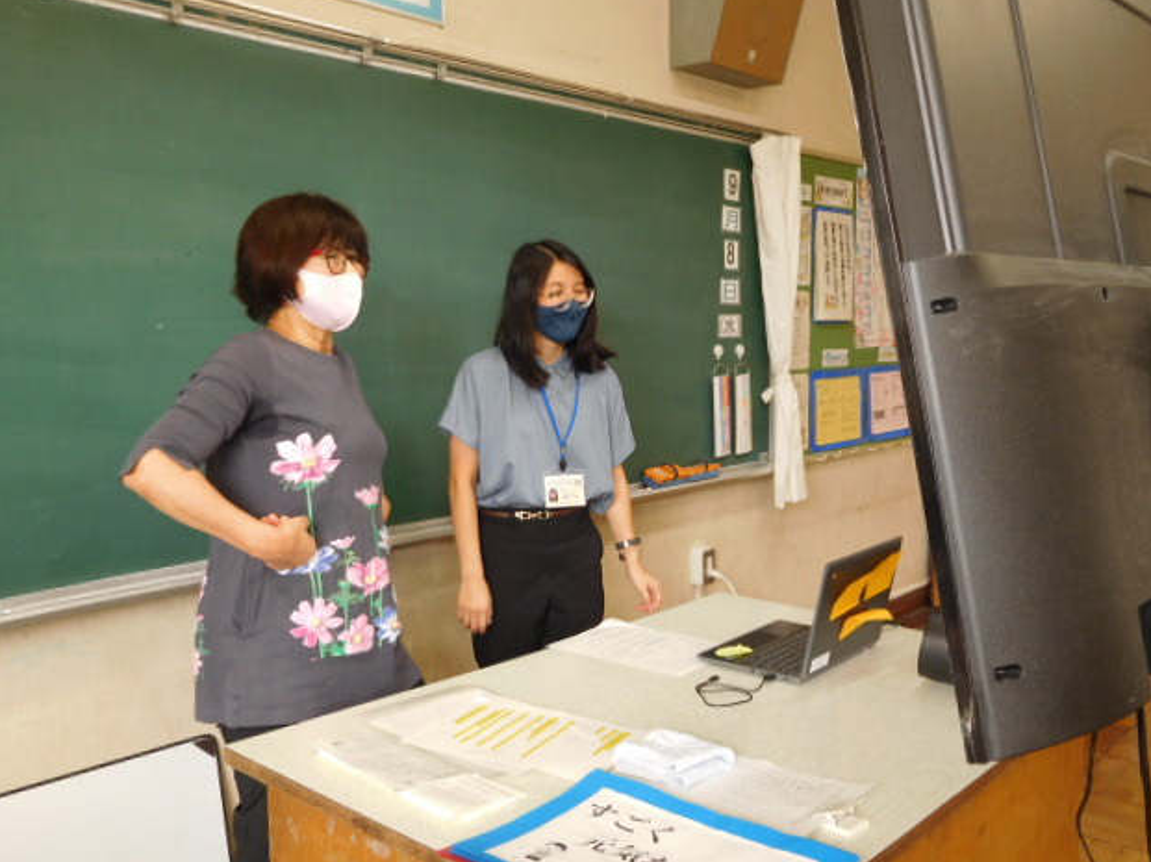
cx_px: 589
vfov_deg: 42.9
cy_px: 436
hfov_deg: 55.4
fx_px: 1097
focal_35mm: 33
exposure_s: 1/30
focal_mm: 5.7
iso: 125
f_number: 3.6
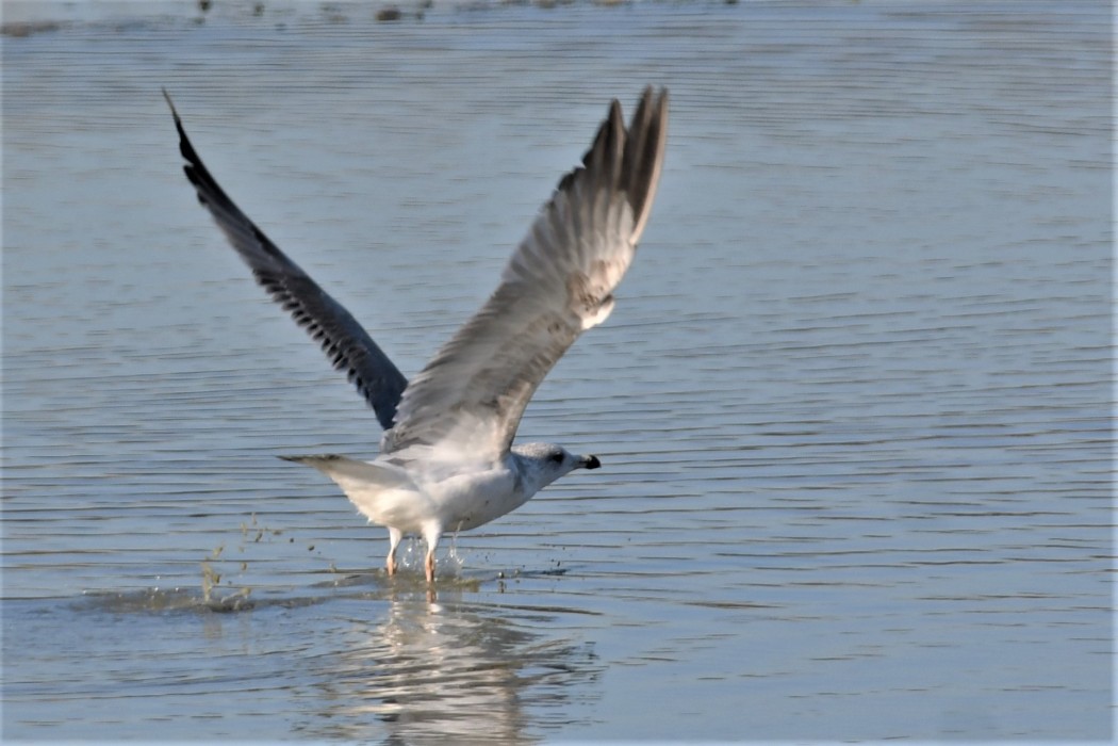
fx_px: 19563
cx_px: 559
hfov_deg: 3.3
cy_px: 373
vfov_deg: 2.2
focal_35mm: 630
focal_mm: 420
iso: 200
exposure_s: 1/1000
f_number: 7.1
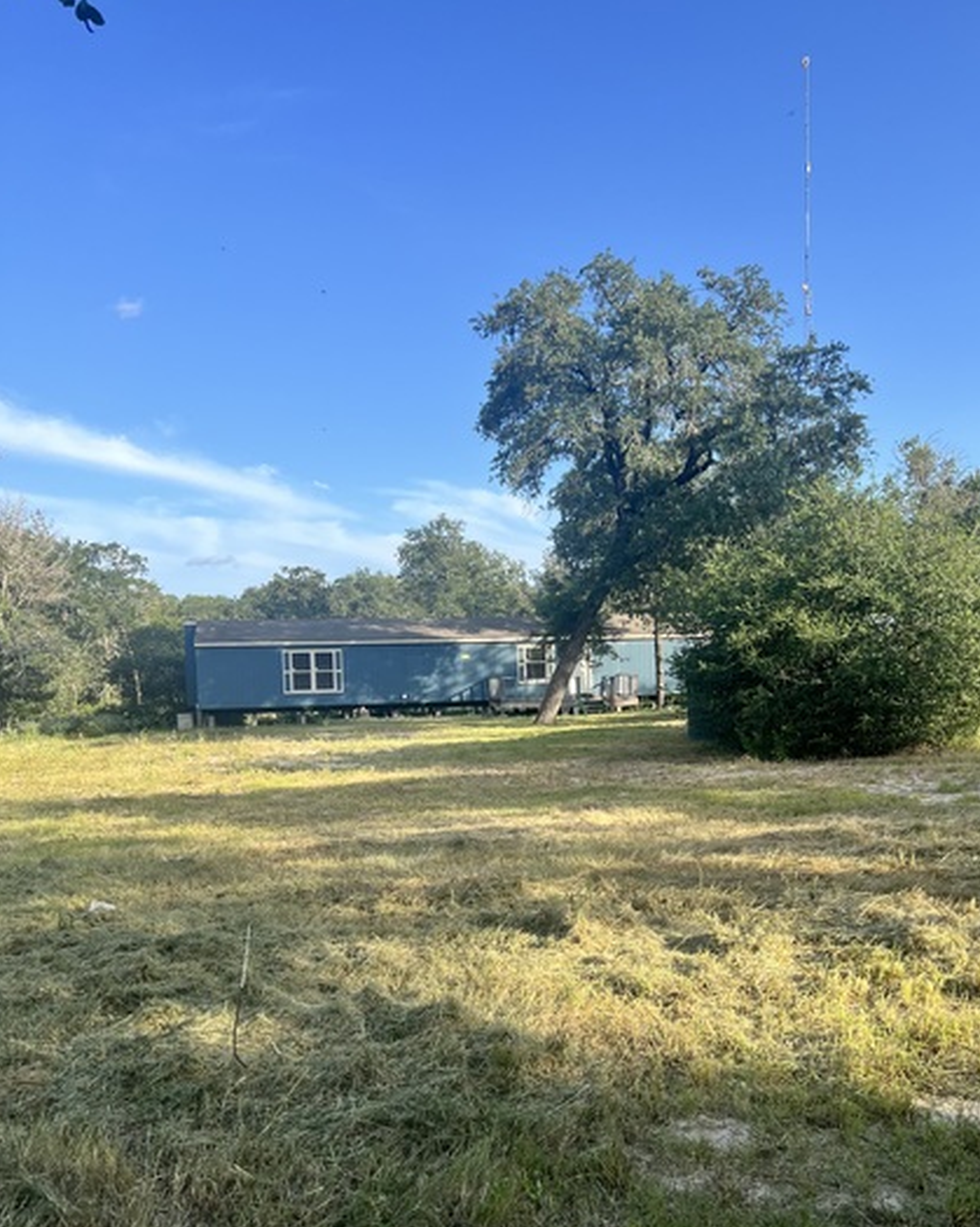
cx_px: 554
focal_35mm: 31
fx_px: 1124
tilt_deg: -3.1
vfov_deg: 56.8
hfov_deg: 47.0
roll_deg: +0.0
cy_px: 724
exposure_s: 1/1808
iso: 50
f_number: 1.5
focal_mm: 5.7
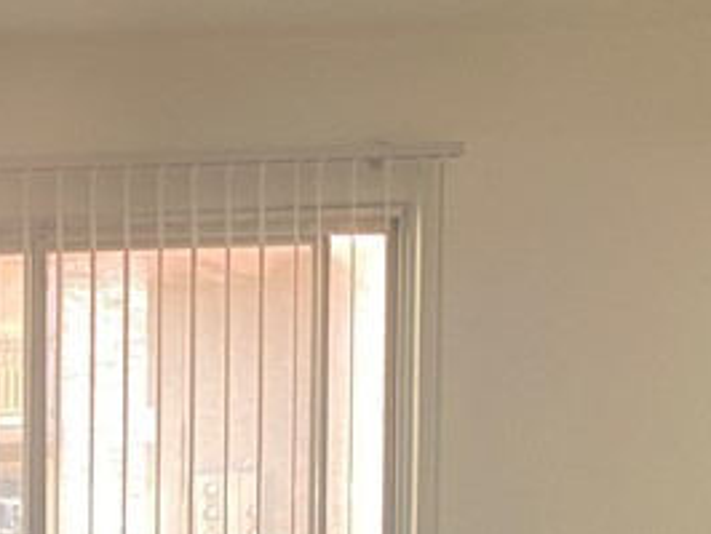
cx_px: -353
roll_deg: +0.5
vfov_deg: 14.2
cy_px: 718
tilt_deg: -5.8
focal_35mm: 100
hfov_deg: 17.6
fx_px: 2056
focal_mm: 4.25
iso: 100
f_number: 1.8
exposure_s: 1/60
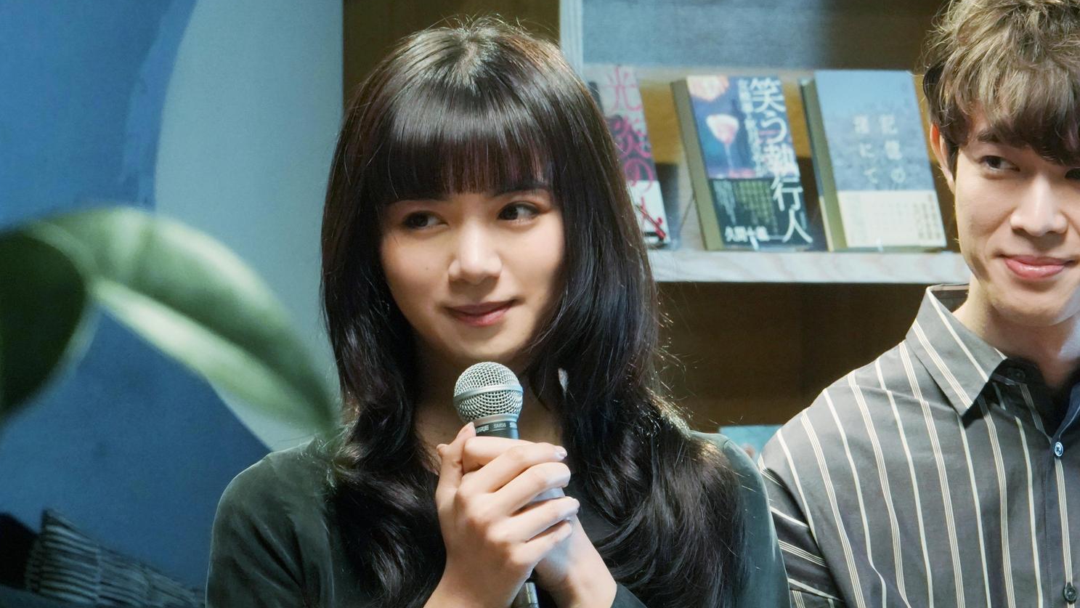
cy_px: 418
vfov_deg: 3.6
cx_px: 668
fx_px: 9681
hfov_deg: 6.4
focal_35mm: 338
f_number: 8
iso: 8000
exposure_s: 1/60
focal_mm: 240
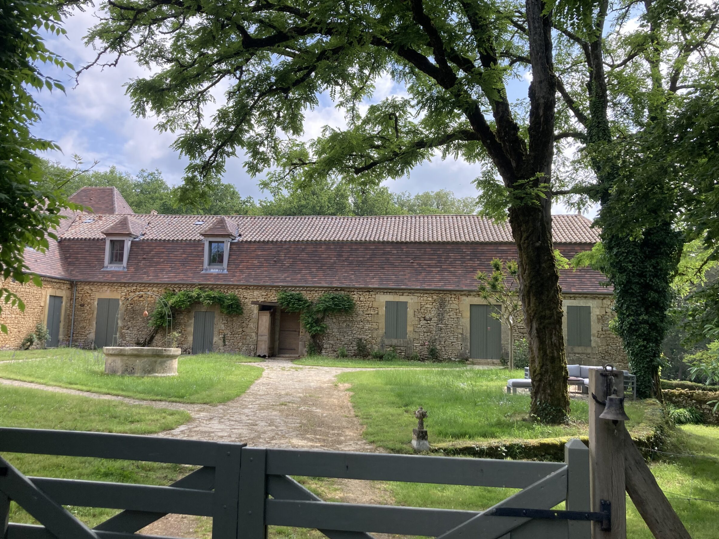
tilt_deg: +8.8
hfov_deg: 59.9
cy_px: 270
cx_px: 340
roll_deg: -1.8
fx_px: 623
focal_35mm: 30
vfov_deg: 46.8
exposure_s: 1/706
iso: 20
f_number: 1.8
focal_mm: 3.99
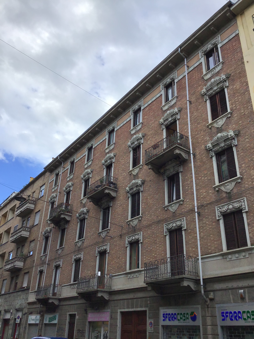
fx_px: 303
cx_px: 127
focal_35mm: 31
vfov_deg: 58.4
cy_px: 170
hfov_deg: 45.4
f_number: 2.4
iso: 25
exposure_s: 1/612
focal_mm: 3.3
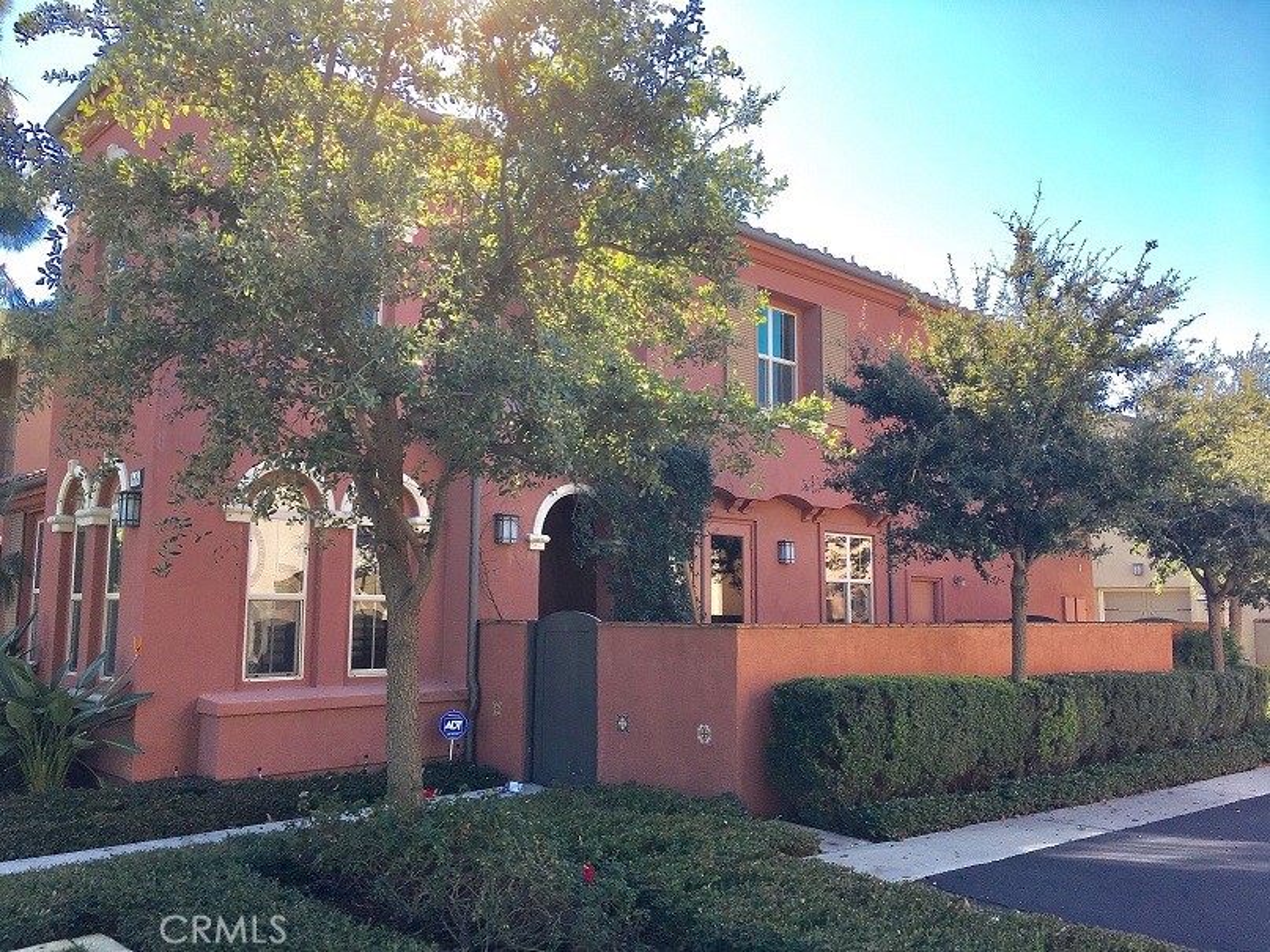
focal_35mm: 29
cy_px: 476
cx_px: 635
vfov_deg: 48.2
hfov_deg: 61.7
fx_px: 1064
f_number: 2.2
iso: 25
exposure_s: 1/444
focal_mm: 4.15
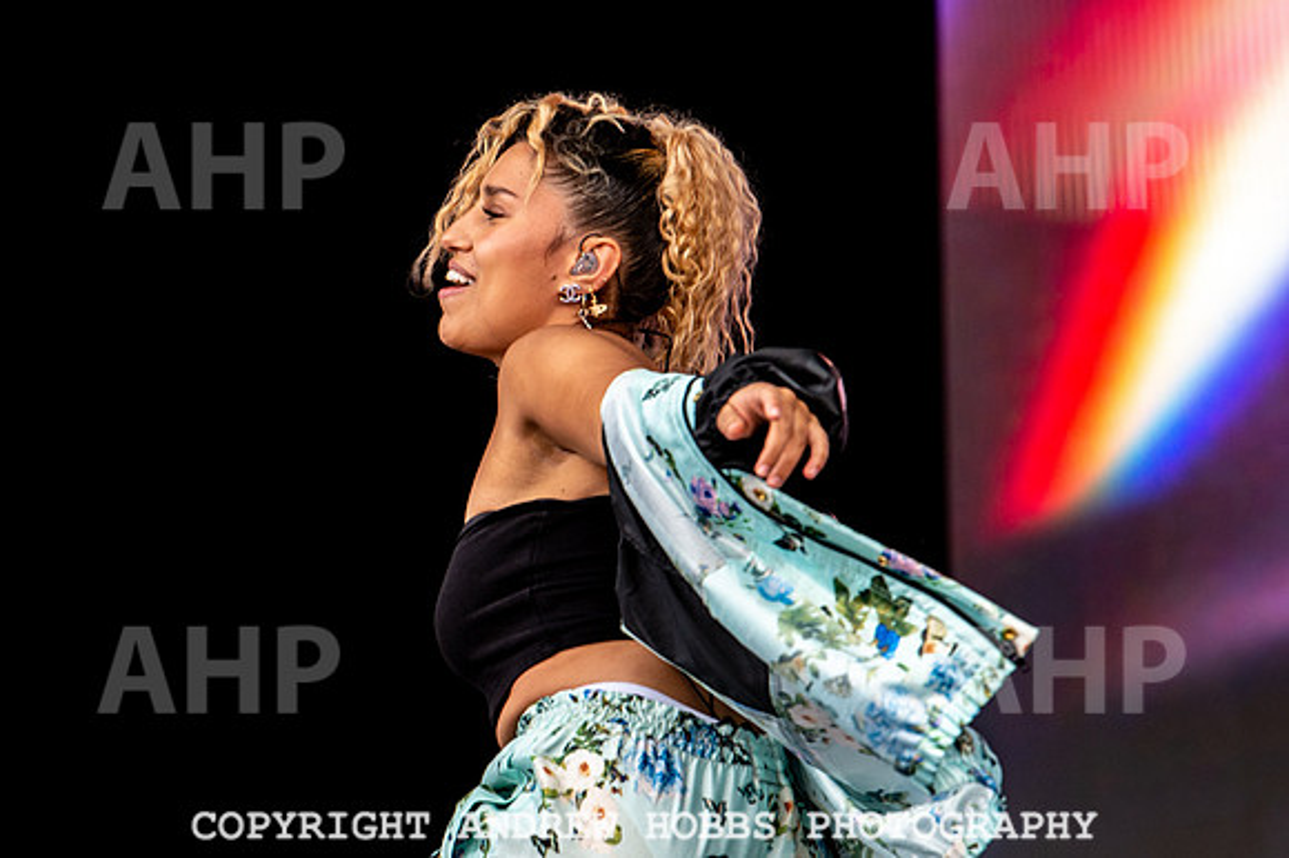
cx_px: 512
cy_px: 449
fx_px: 8630
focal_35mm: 241
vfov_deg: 5.7
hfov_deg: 8.5
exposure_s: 1/800
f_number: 5.6
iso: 1250
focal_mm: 200
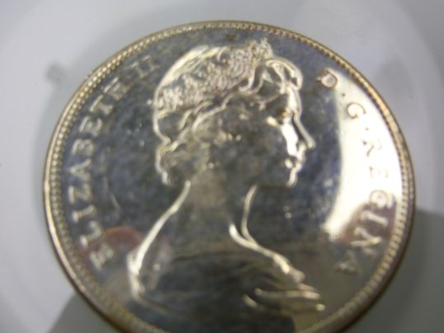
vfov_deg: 36.8
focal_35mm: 39
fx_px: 500
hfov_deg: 47.8
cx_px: 221
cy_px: 181
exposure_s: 1/100
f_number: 3
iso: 64
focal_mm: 6.3
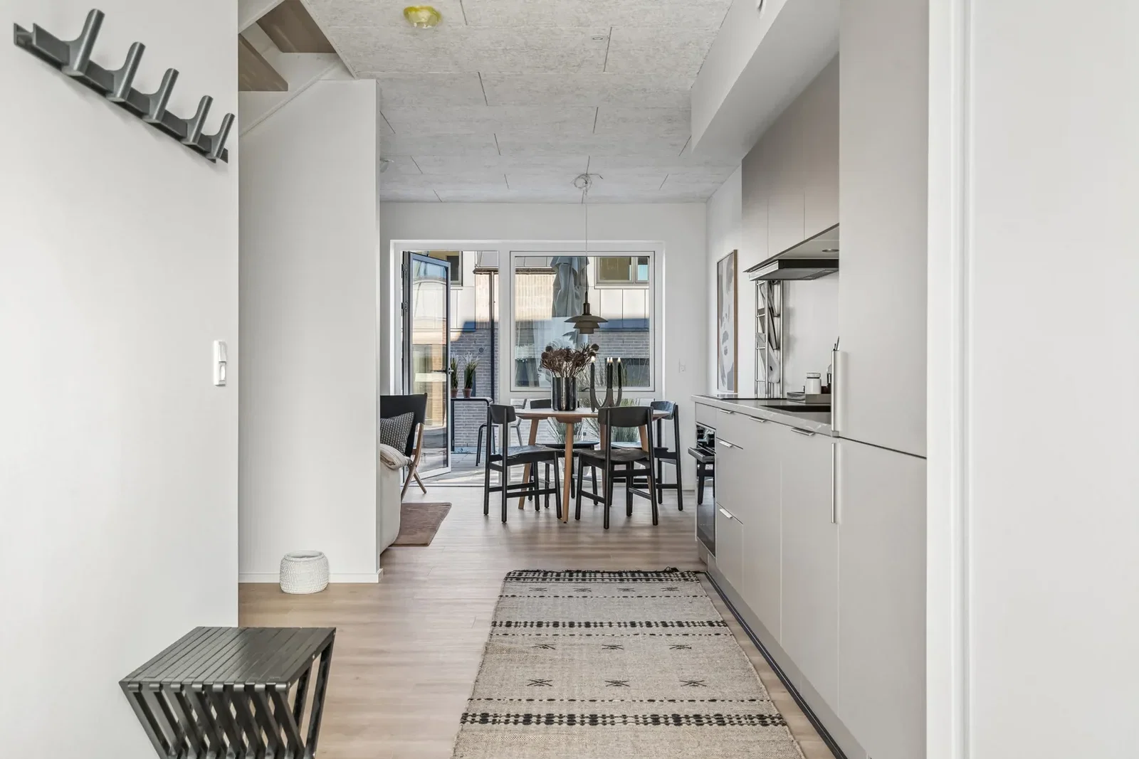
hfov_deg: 63.7
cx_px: 570
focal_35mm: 29
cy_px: 380
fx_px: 918
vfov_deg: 45.0
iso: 400
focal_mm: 29
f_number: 7.1
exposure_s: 1/100
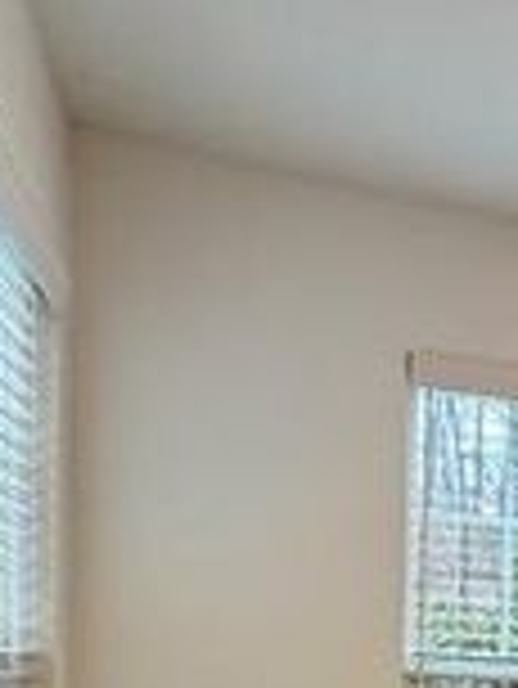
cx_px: 815
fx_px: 1215
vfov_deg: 28.5
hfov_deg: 20.1
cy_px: 771
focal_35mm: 61
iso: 250
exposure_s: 1/60
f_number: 2.2
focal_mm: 2.22
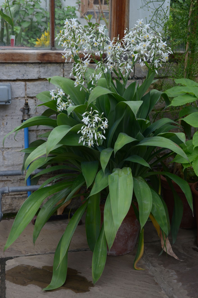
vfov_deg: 41.2
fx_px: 398
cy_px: 149
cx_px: 99
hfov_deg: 27.9
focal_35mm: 48
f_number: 4.8
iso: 640
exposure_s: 1/320
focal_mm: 32
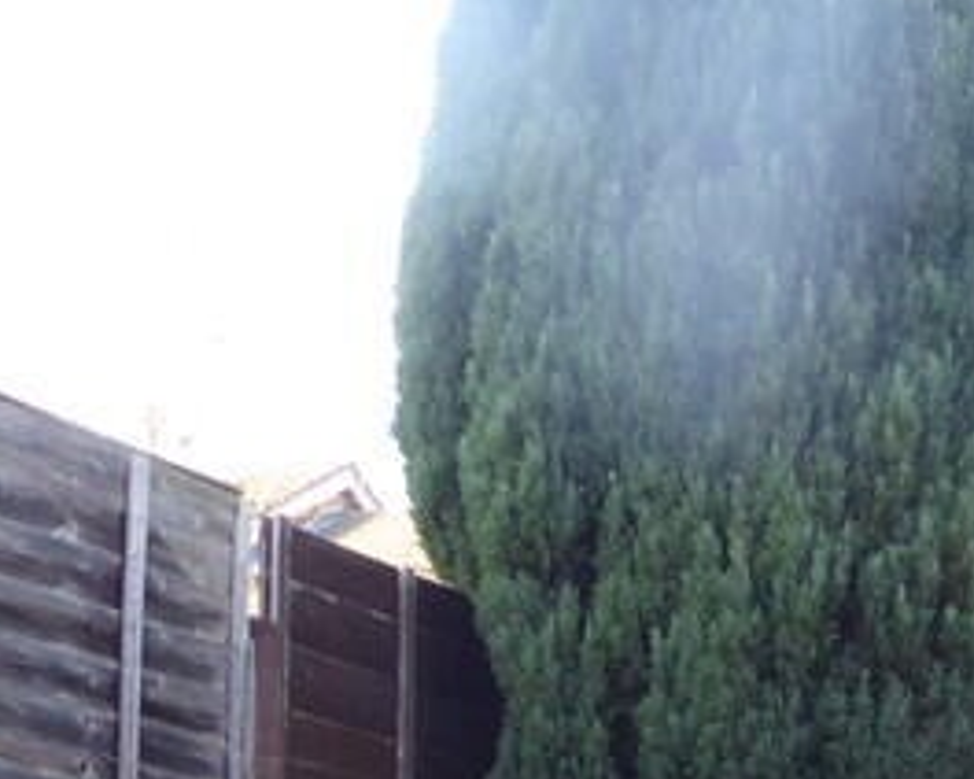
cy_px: 1259
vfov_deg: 15.3
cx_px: 1111
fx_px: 2622
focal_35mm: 91
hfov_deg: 20.0
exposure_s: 1/60
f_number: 3.3
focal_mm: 4.3
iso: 160
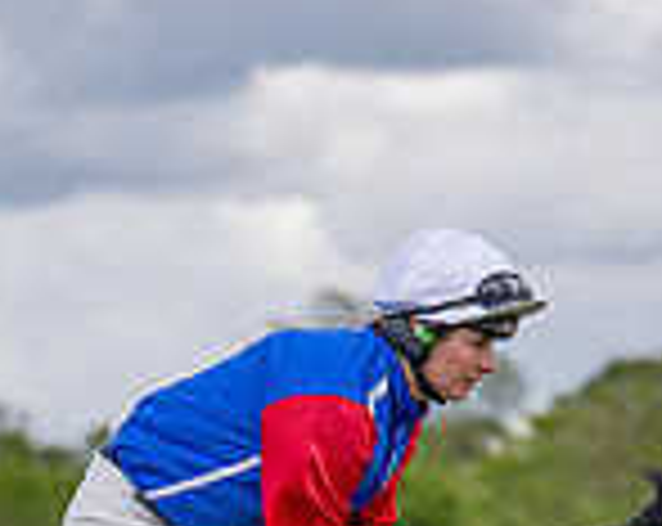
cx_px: 164
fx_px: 8037
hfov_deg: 4.7
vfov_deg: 3.7
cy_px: 989
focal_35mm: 411
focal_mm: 95
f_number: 2.8
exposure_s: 1/2000
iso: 200
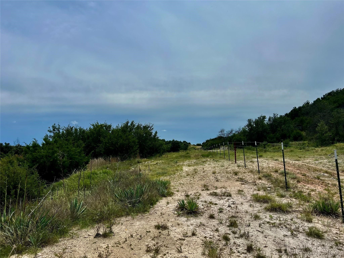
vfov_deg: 53.1
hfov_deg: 67.3
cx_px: 172
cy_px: 129
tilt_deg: +6.1
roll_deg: +0.9
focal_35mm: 26
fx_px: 258
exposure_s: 1/10309
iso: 50
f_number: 1.5
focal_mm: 5.7
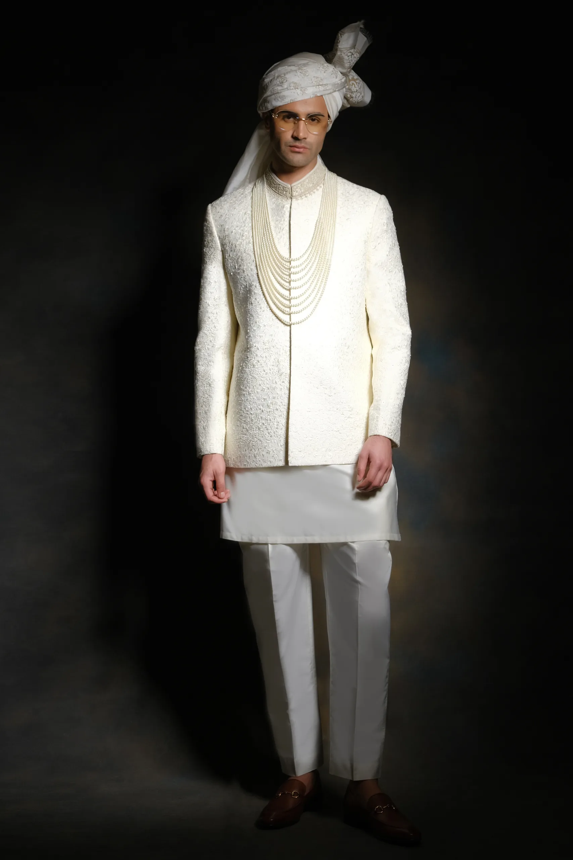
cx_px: 286
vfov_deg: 32.9
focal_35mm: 61
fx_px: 1456
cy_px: 430
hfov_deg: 22.3
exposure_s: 1/125
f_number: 5
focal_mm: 40.7
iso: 250
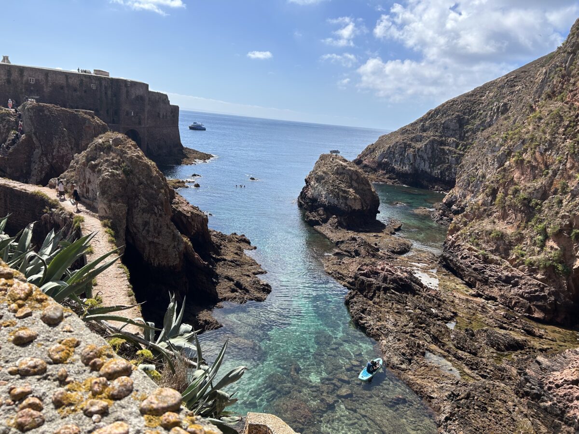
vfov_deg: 53.1
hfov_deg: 67.3
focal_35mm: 26
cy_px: 217
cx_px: 290
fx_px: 435
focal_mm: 5.7
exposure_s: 1/4444
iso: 50
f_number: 1.5
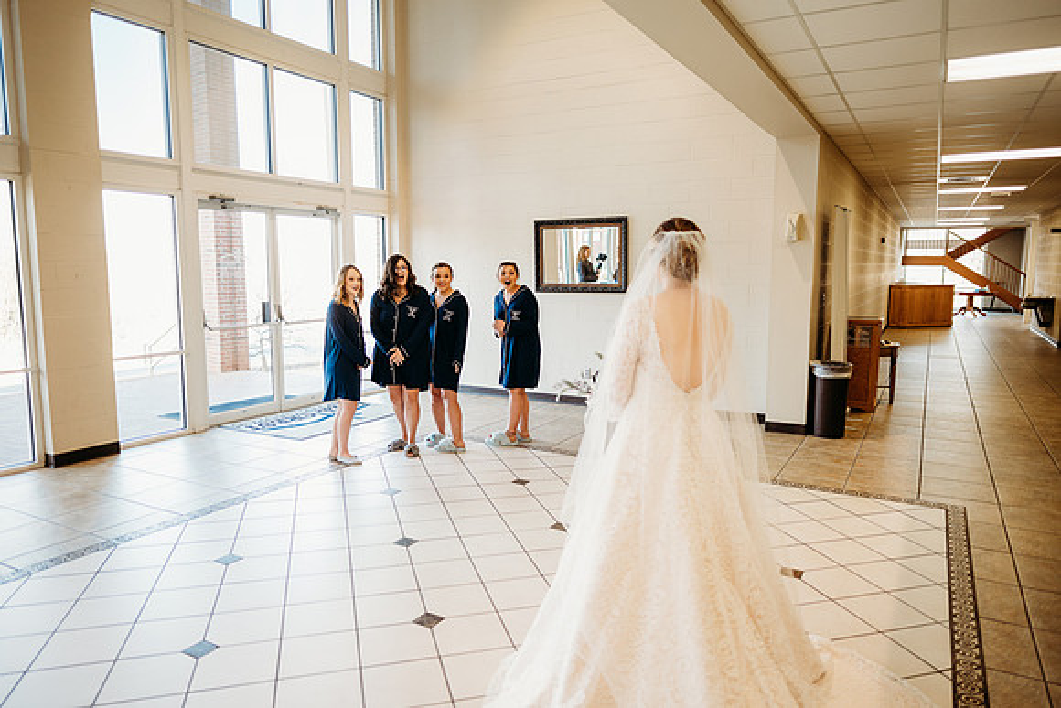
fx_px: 707
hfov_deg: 73.7
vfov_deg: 53.2
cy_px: 354
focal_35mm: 24
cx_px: 530
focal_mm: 24
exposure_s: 1/160
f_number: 1.8
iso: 400
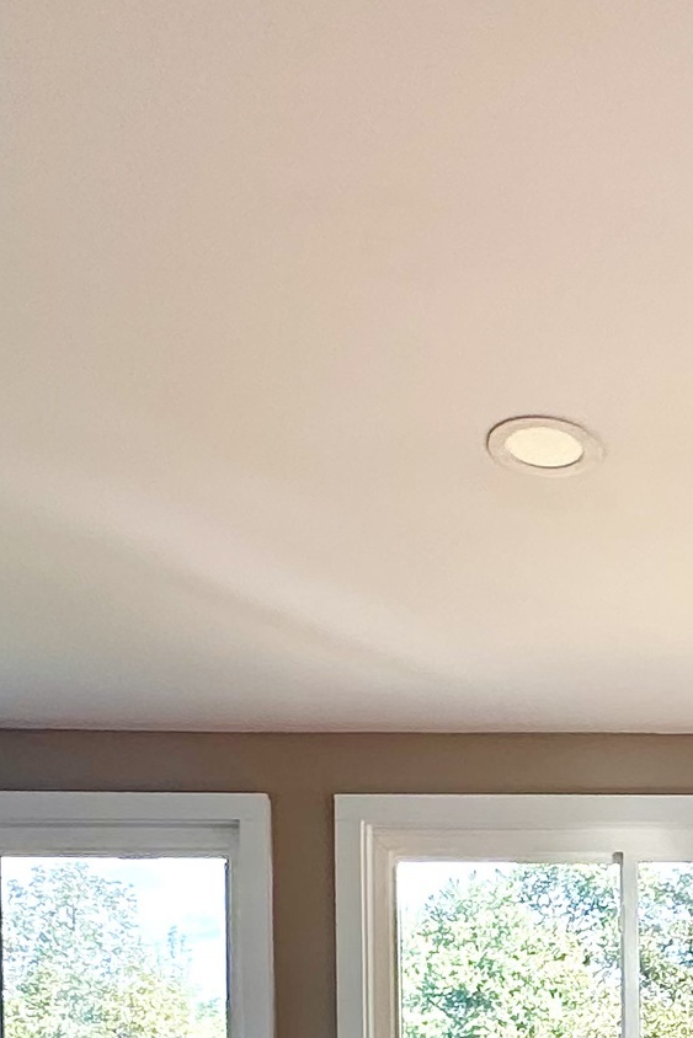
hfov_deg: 23.0
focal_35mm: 53
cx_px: 871
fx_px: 1530
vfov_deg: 33.2
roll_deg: -0.3
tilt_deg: -1.9
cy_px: 1115
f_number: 2.2
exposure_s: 1/211
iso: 40
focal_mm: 2.22
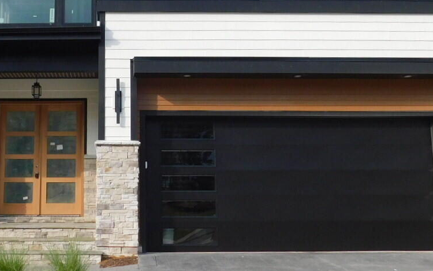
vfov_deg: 24.8
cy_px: 93
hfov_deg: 38.0
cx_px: 114
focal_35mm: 52
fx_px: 614
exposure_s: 1/640
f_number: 3
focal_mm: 4
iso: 125
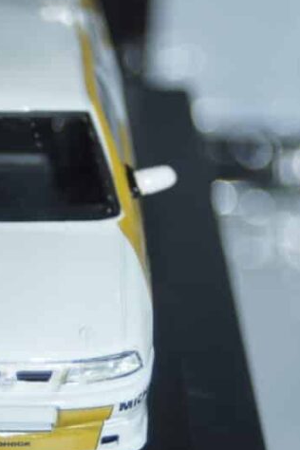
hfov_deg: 8.0
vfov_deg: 12.0
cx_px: 22
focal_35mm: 171
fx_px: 2137
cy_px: 204
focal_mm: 60
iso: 200
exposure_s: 1/125
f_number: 5.6
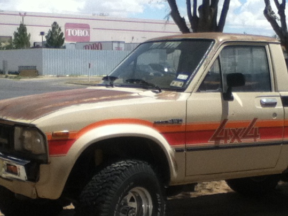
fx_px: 474
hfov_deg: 33.5
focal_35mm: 57
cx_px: 194
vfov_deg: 25.4
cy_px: 152
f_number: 2.4
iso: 80
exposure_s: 1/1813
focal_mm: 3.85
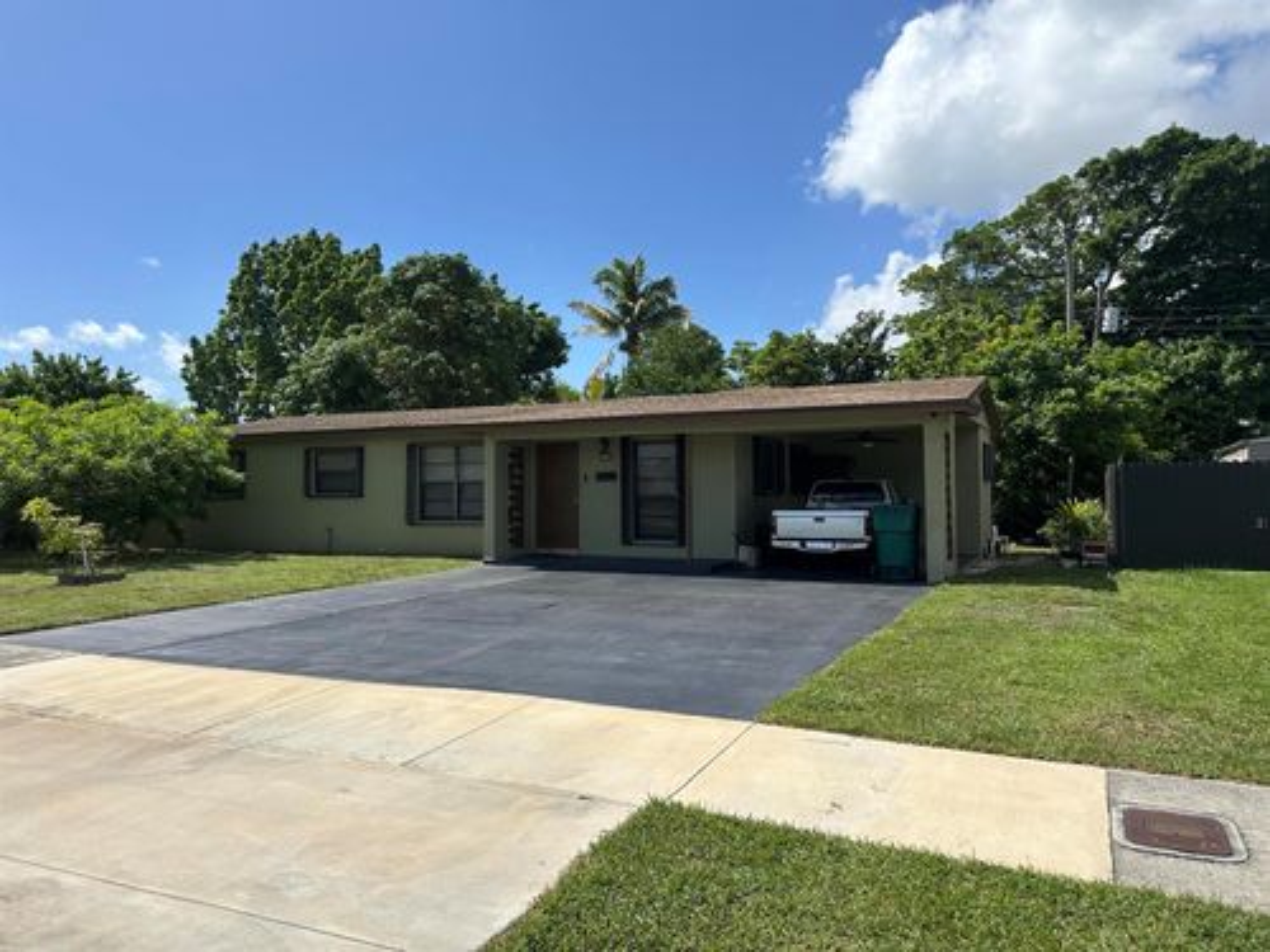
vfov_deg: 56.8
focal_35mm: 24
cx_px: 635
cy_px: 476
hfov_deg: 71.6
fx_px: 881
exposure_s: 1/7042
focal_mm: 6.86
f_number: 1.78
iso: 80
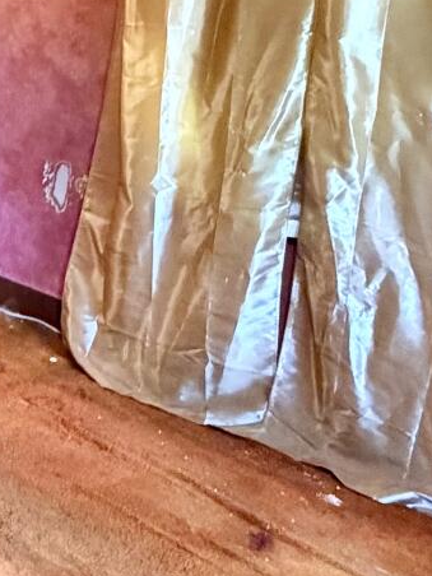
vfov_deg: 29.9
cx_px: -422
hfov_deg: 17.4
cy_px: 60
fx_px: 1032
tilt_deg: -7.4
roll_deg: -1.1
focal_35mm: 62
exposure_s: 1/60
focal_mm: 2.22
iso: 640
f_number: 2.2
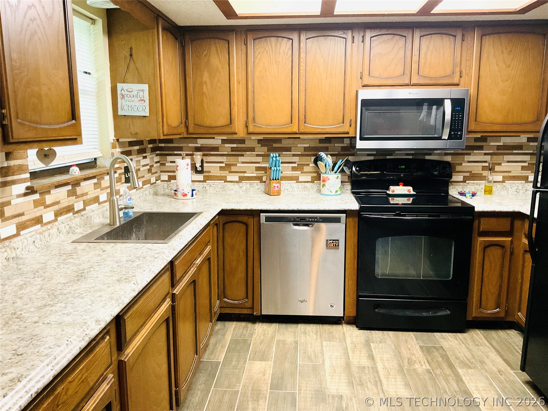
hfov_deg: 61.7
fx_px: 459
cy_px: 206
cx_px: 274
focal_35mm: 29
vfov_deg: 48.2
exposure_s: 1/60
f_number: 1.8
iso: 250
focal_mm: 3
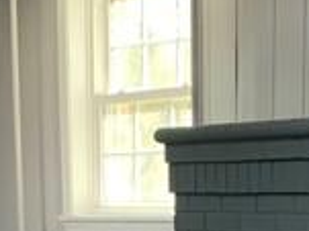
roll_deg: -0.1
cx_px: 274
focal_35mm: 176
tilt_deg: -10.2
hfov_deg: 11.2
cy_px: 507
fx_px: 1570
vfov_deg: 7.9
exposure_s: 1/83
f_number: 1.8
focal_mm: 4.25
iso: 100
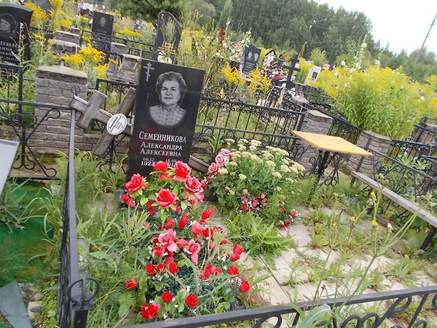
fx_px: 328
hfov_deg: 67.3
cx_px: 218
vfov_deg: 53.1
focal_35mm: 26
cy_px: 164
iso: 80
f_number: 3.2
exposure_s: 1/125
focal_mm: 4.6
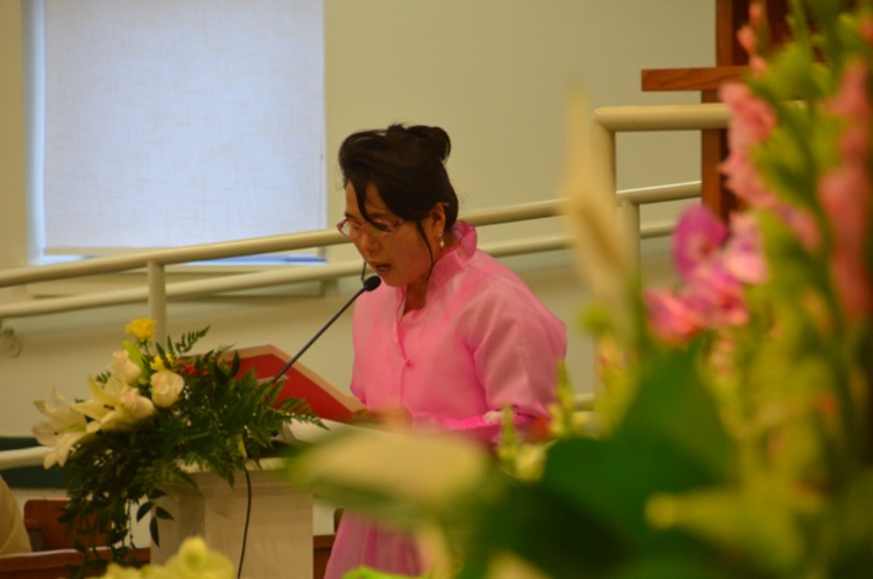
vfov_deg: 4.6
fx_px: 7260
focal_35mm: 300
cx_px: 436
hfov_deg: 6.9
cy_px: 290
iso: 1600
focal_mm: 200
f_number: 5.6
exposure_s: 1/40
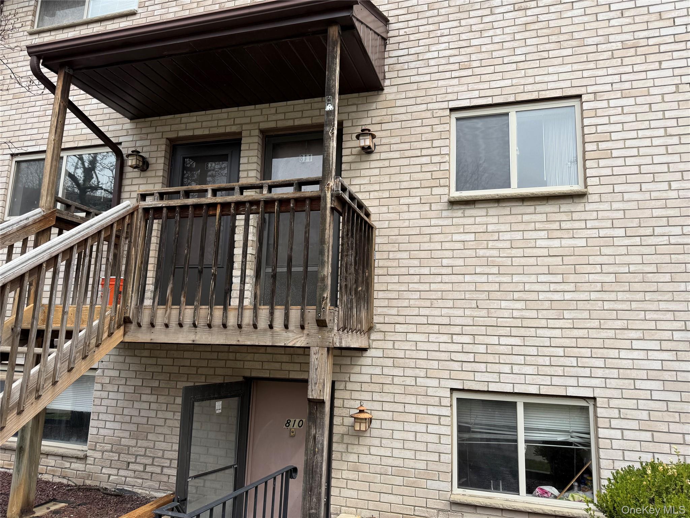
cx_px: 345
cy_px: 259
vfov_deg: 56.8
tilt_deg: +10.6
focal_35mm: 24
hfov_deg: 71.6
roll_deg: -1.7
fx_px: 478
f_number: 1.78
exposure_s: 1/1855
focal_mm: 6.76
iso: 80
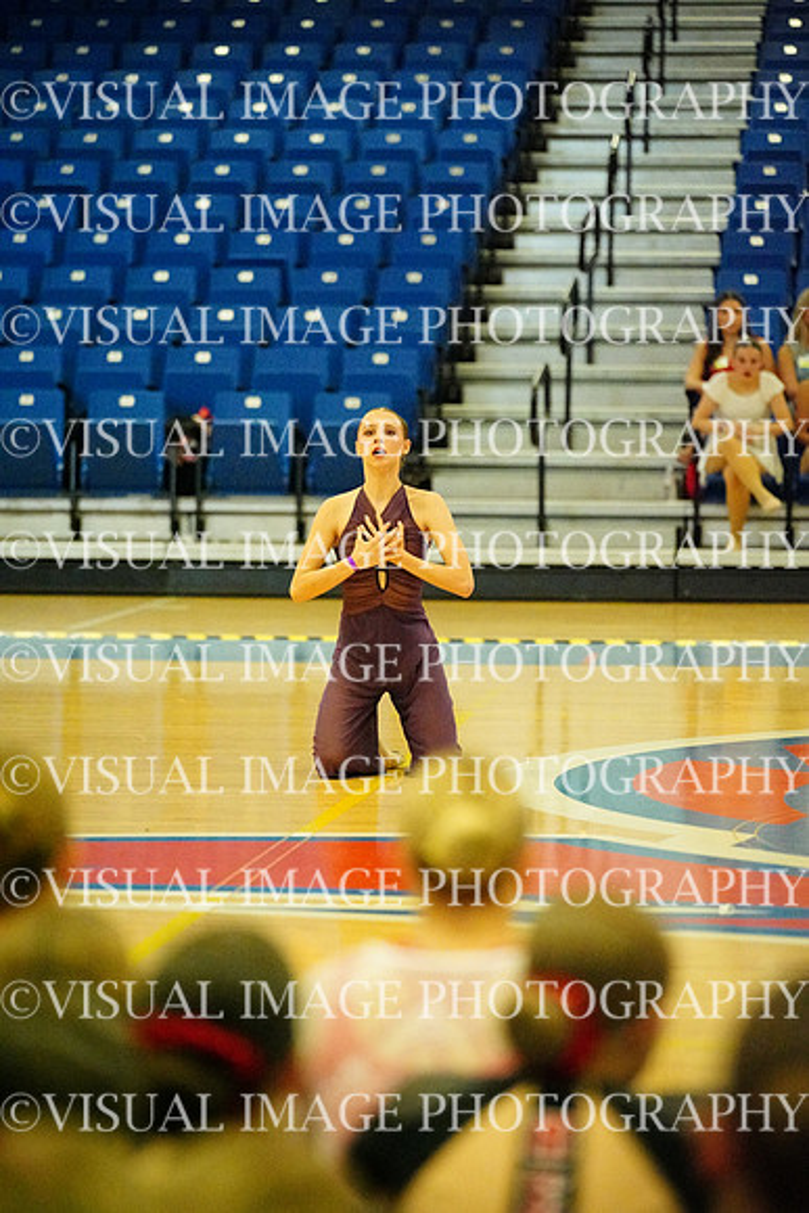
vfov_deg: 13.7
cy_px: 606
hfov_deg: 9.2
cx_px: 404
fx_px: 5053
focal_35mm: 150
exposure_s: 1/1600
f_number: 2.8
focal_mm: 150
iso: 25600
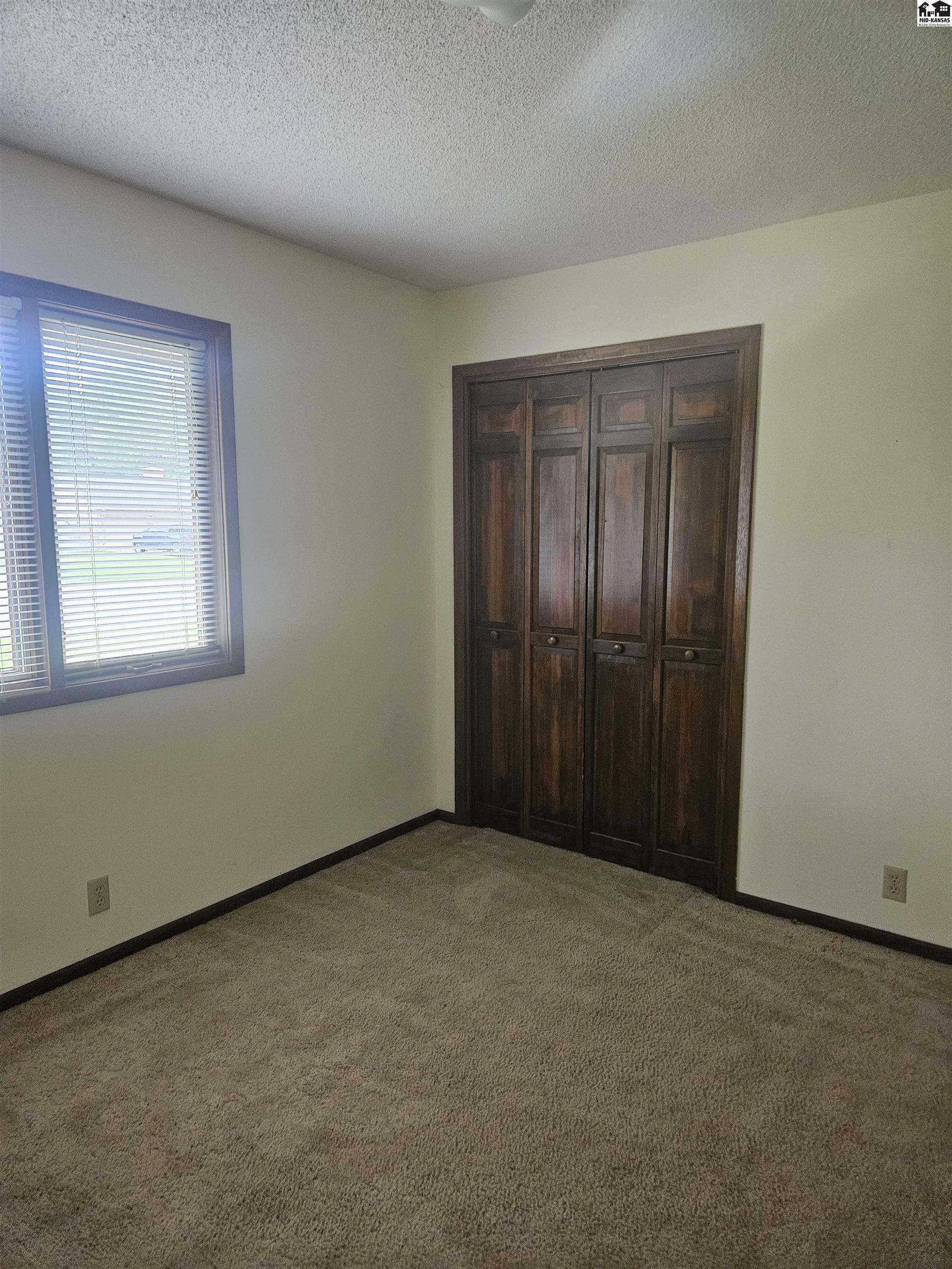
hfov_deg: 58.9
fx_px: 843
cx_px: 476
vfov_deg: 73.9
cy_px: 634
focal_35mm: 23
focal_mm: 5.4
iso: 640
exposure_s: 1/170
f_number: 1.8
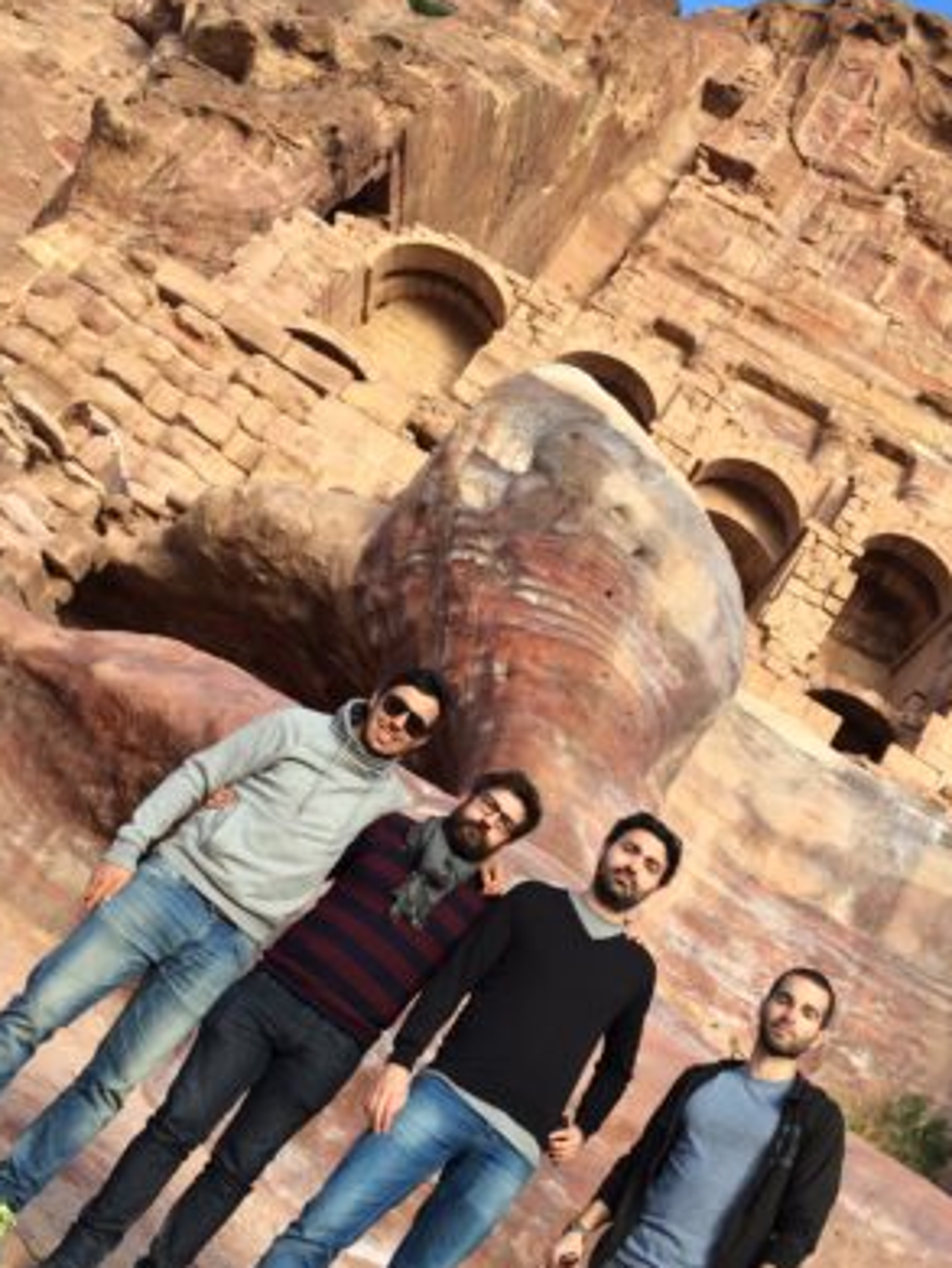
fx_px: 1502
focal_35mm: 41
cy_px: 801
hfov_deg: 35.1
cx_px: 536
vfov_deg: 45.3
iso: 32
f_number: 2.2
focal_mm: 4.12
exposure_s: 1/394
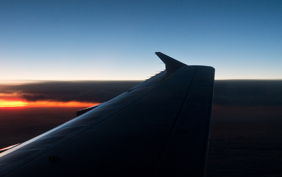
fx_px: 492
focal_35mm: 64
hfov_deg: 31.8
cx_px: 105
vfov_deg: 20.3
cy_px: 80
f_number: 2.8
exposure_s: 1/50
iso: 800
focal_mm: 15.94
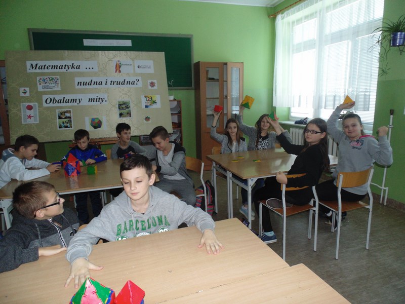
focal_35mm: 22
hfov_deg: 76.4
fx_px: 257
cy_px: 152
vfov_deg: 61.1
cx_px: 202
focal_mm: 4
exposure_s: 1/30
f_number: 3.1
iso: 200
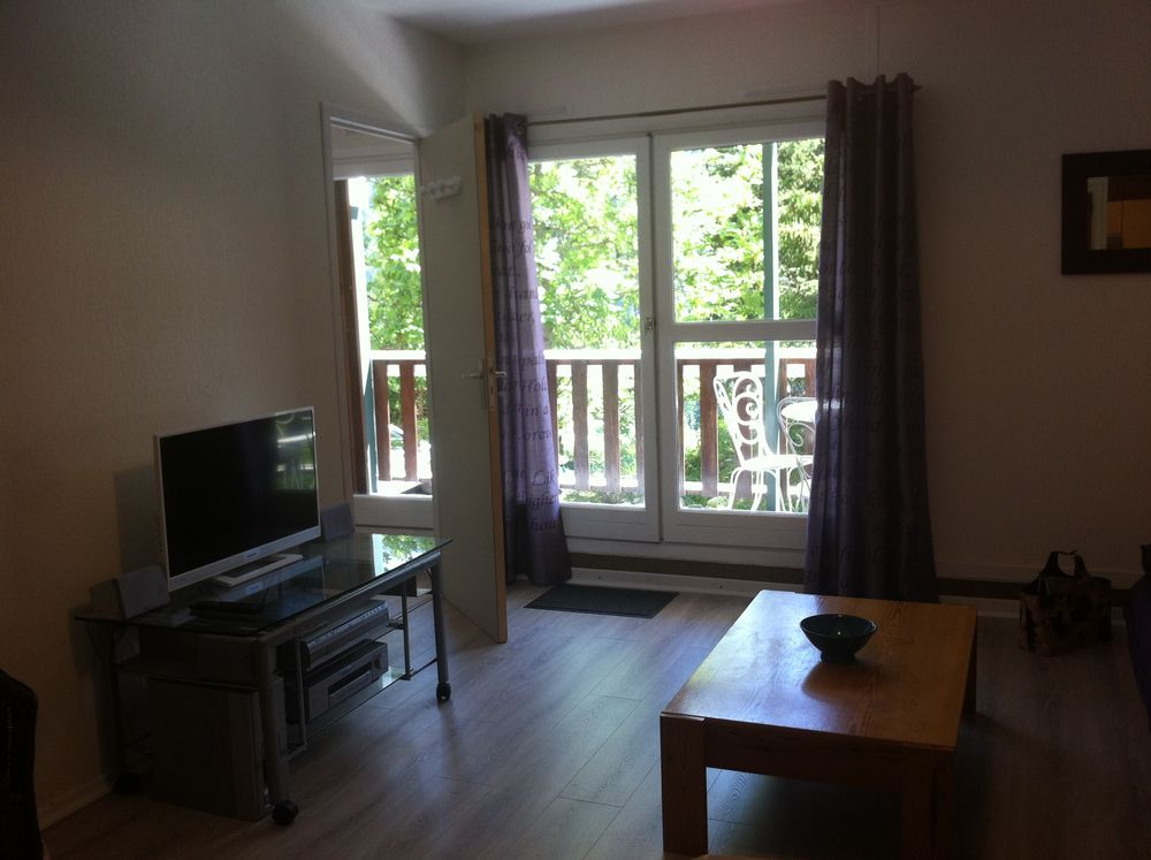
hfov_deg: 52.7
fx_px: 1162
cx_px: 576
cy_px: 430
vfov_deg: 40.6
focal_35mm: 35
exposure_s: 1/60
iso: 100
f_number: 2.8
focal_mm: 3.85
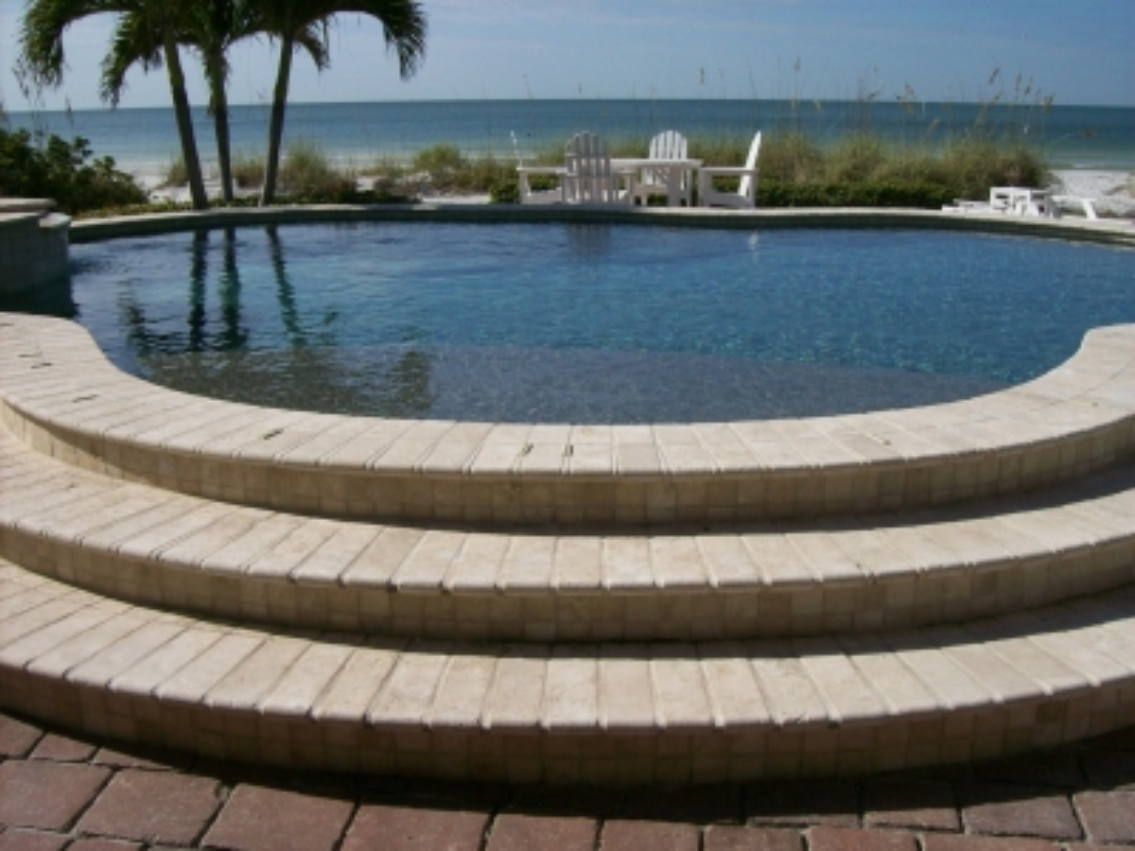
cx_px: 568
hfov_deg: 51.4
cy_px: 426
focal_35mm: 36
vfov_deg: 39.7
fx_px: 1180
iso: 80
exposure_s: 1/1082
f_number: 4.8
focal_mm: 6
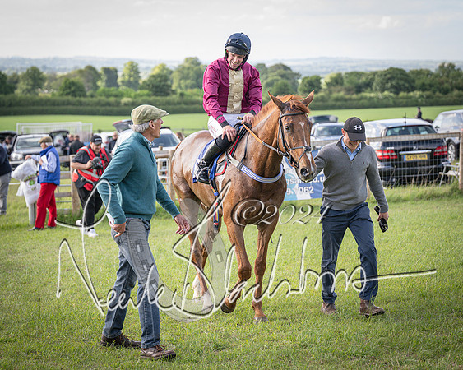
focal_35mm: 103
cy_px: 197
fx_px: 1415
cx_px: 215
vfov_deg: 14.9
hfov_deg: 18.6
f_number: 2.8
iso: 640
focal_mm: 70
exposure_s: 1/1600
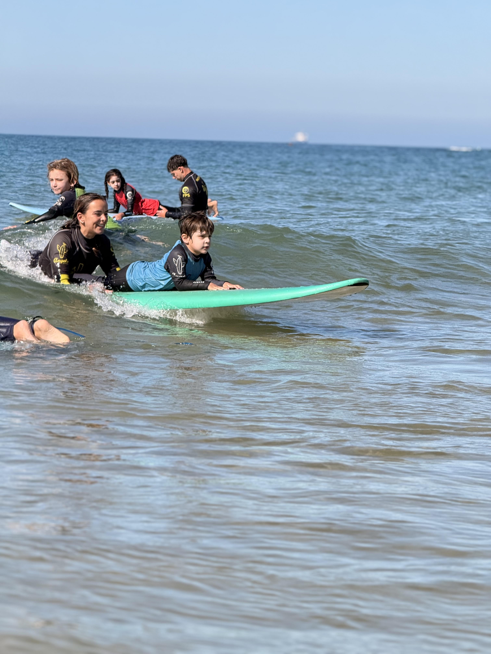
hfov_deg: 12.3
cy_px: 327
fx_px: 2269
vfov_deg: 16.4
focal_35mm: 120
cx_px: 246
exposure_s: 1/736
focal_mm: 15.66
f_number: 2.8
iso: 50
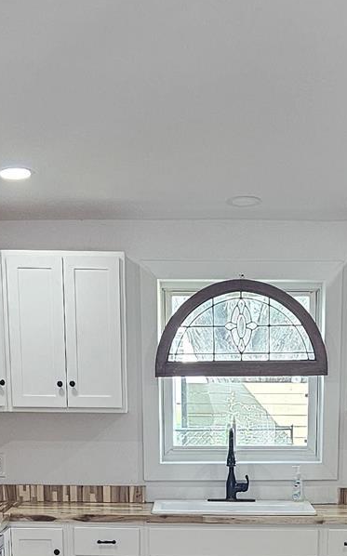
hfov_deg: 13.9
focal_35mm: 94
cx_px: 225
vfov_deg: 19.2
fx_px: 1424
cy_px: 852
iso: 250
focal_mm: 6.3
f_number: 1.7
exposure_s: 1/120
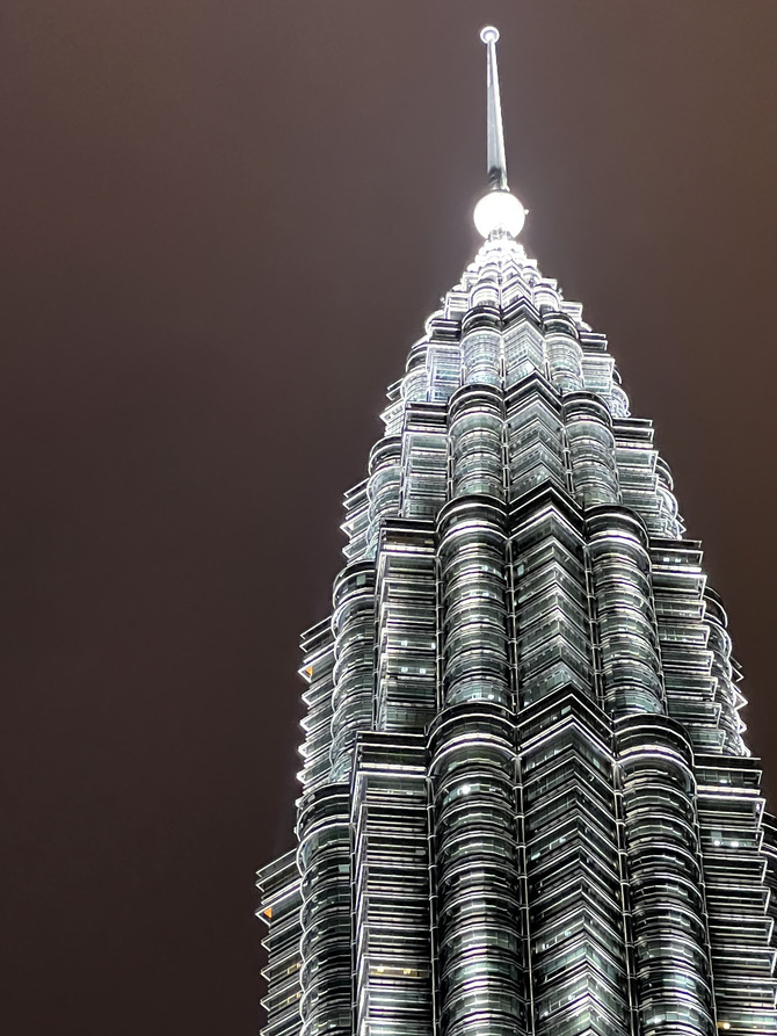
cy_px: 925
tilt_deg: +45.2
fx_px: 4129
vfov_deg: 14.2
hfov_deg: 10.7
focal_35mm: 138
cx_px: 547
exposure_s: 1/25
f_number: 2.8
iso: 800
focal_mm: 9
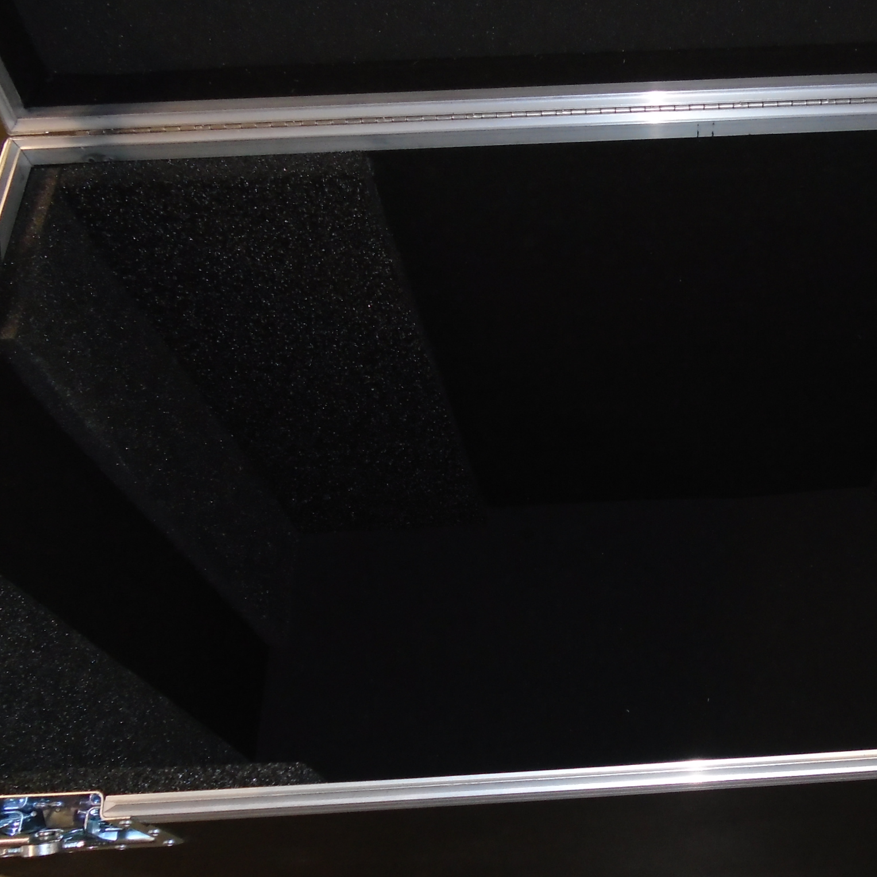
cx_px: 702
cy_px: 447
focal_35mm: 39
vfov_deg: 42.8
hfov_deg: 41.0
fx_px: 1118
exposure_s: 1/30
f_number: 3.2
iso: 200
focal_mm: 4.6
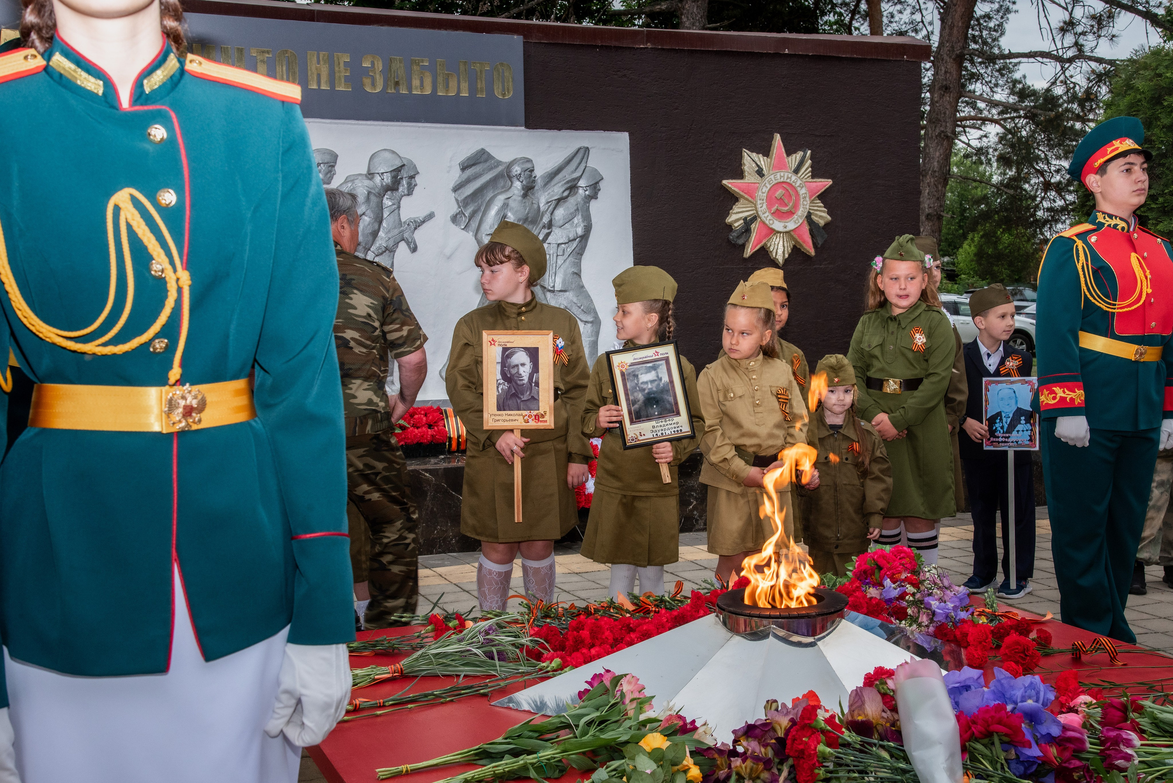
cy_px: 392
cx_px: 586
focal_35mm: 47
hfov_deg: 41.8
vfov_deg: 28.6
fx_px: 1534
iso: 640
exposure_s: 1/160
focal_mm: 46
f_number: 10
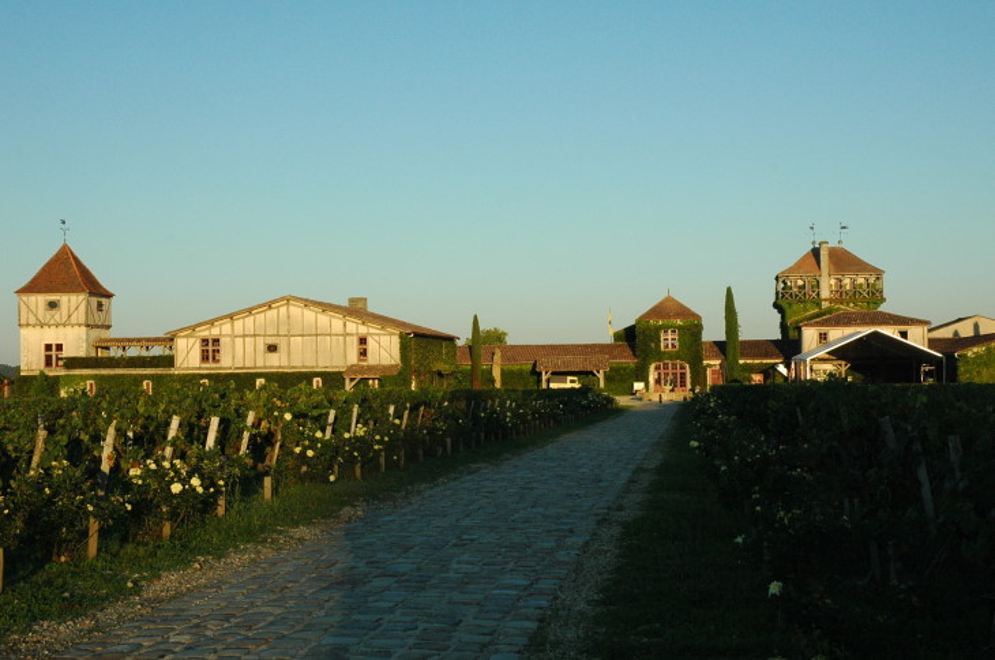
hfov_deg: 37.9
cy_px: 330
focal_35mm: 52
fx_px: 1448
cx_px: 498
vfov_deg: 25.7
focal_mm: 35
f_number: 11
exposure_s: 1/350
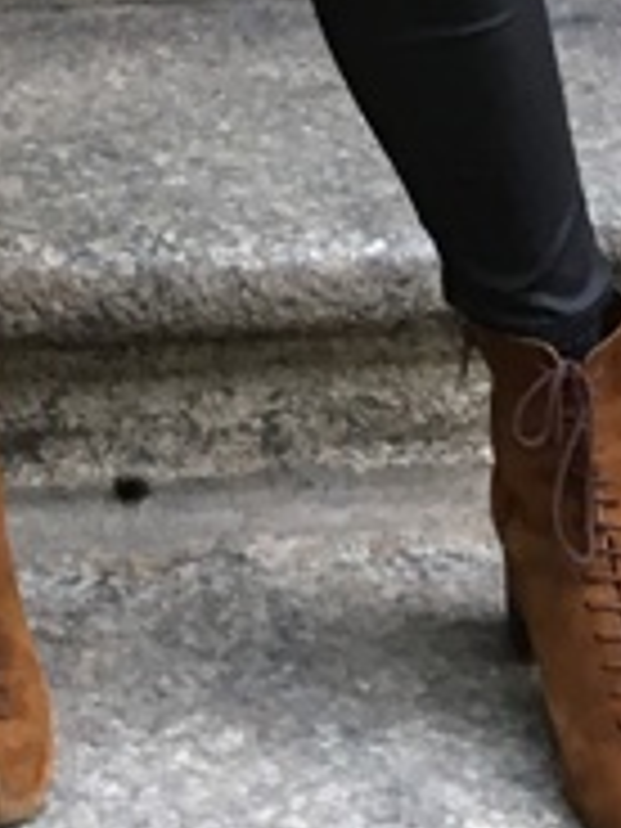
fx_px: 3851
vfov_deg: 10.6
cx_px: -230
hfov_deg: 9.0
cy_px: -1116
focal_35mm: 161
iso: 80
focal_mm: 4.15
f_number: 2.2
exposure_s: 1/33
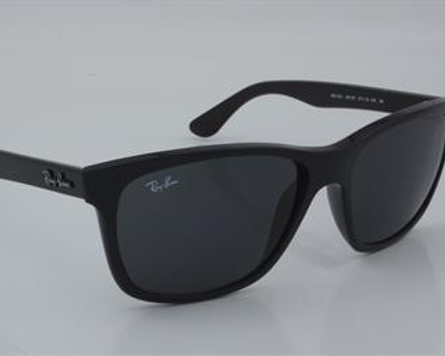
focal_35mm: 86
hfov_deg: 22.2
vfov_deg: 17.9
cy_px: 177
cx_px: 193
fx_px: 1133
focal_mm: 50
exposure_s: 1/4
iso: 100
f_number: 32
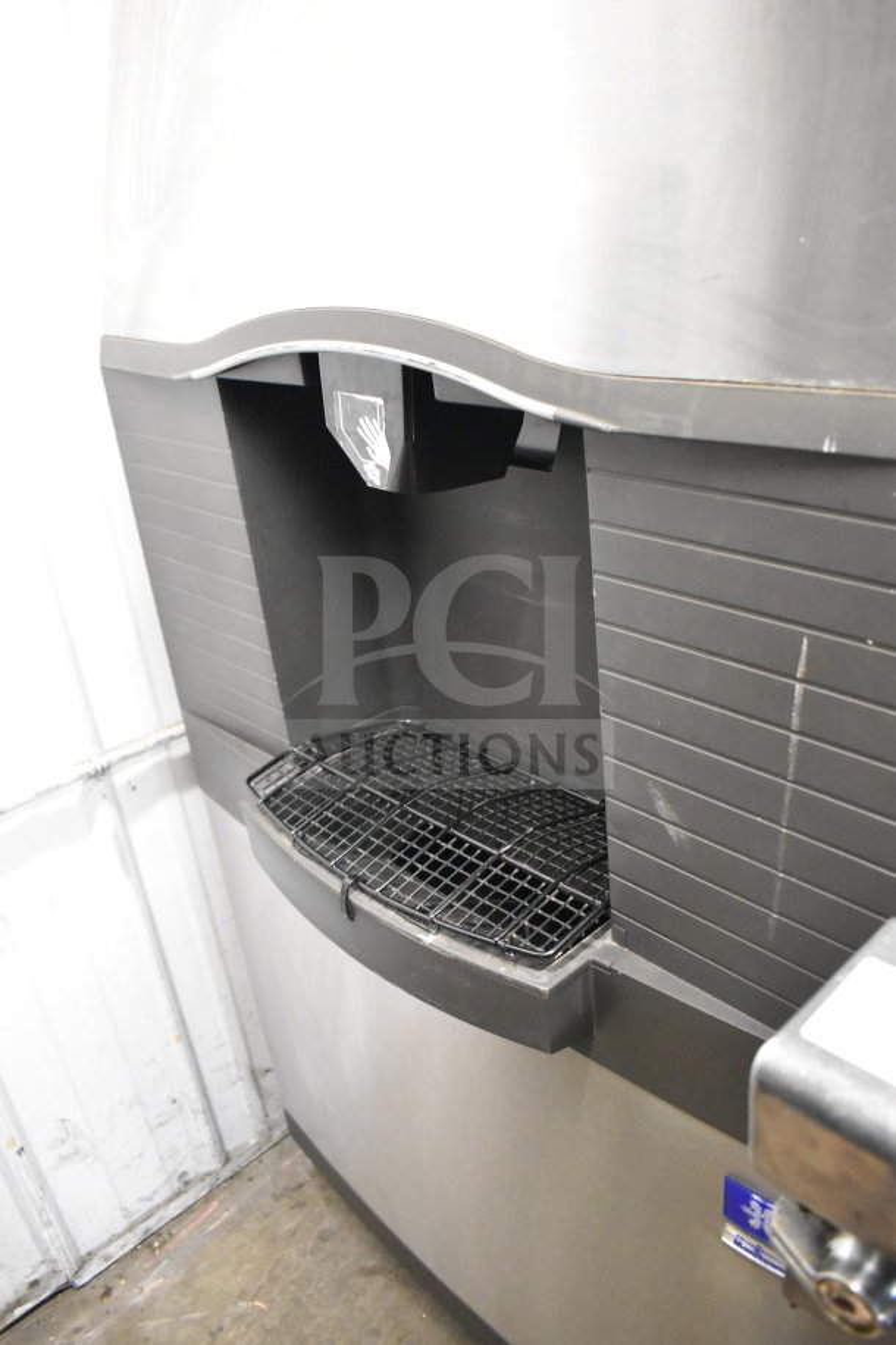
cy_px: 672
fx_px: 1008
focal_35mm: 27
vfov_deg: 67.4
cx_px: 448
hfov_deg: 47.9
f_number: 4
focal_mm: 18
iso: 6400
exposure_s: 1/60
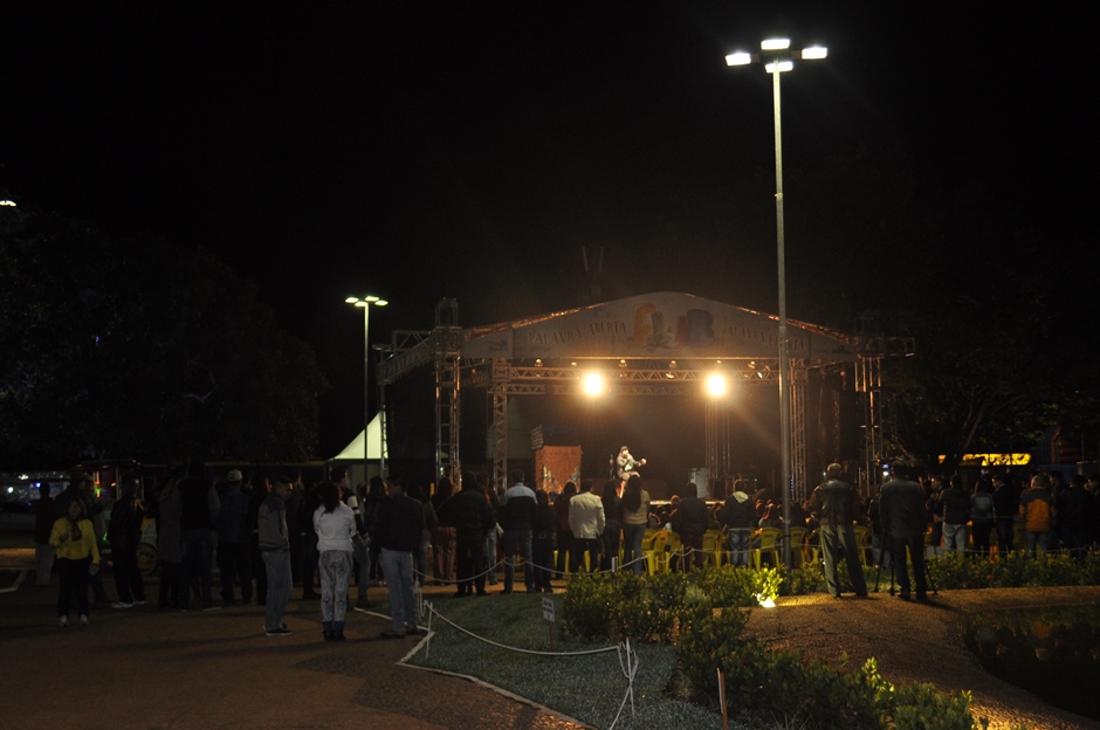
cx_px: 550
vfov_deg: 31.8
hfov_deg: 46.5
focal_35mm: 42
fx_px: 1282
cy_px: 365
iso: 640
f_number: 4.5
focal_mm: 28
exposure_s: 1/60
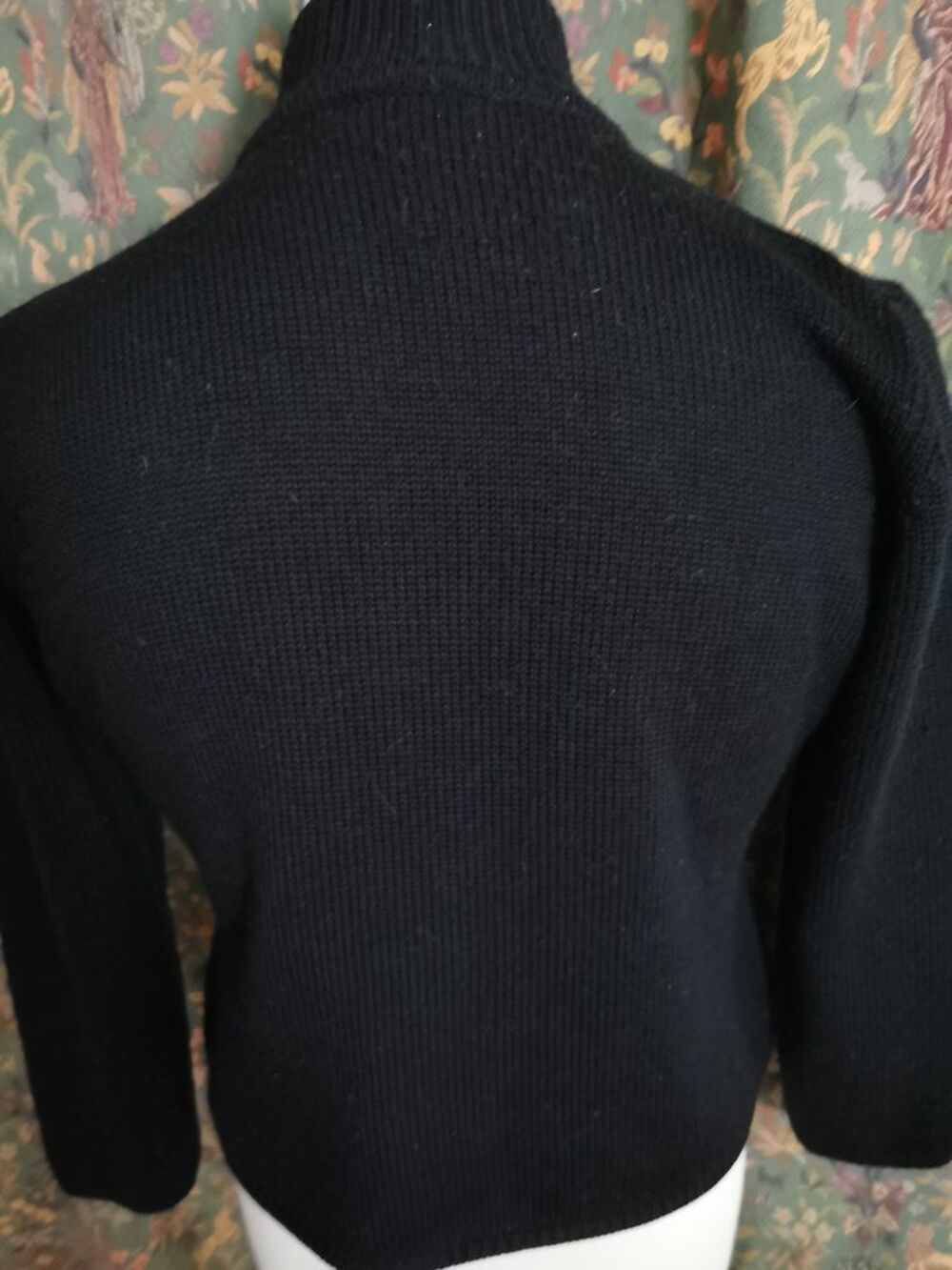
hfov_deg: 51.4
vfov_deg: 65.3
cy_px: 635
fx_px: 990
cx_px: 476
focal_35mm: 27
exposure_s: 1/16.7
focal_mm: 5.56
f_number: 1.6
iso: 1600
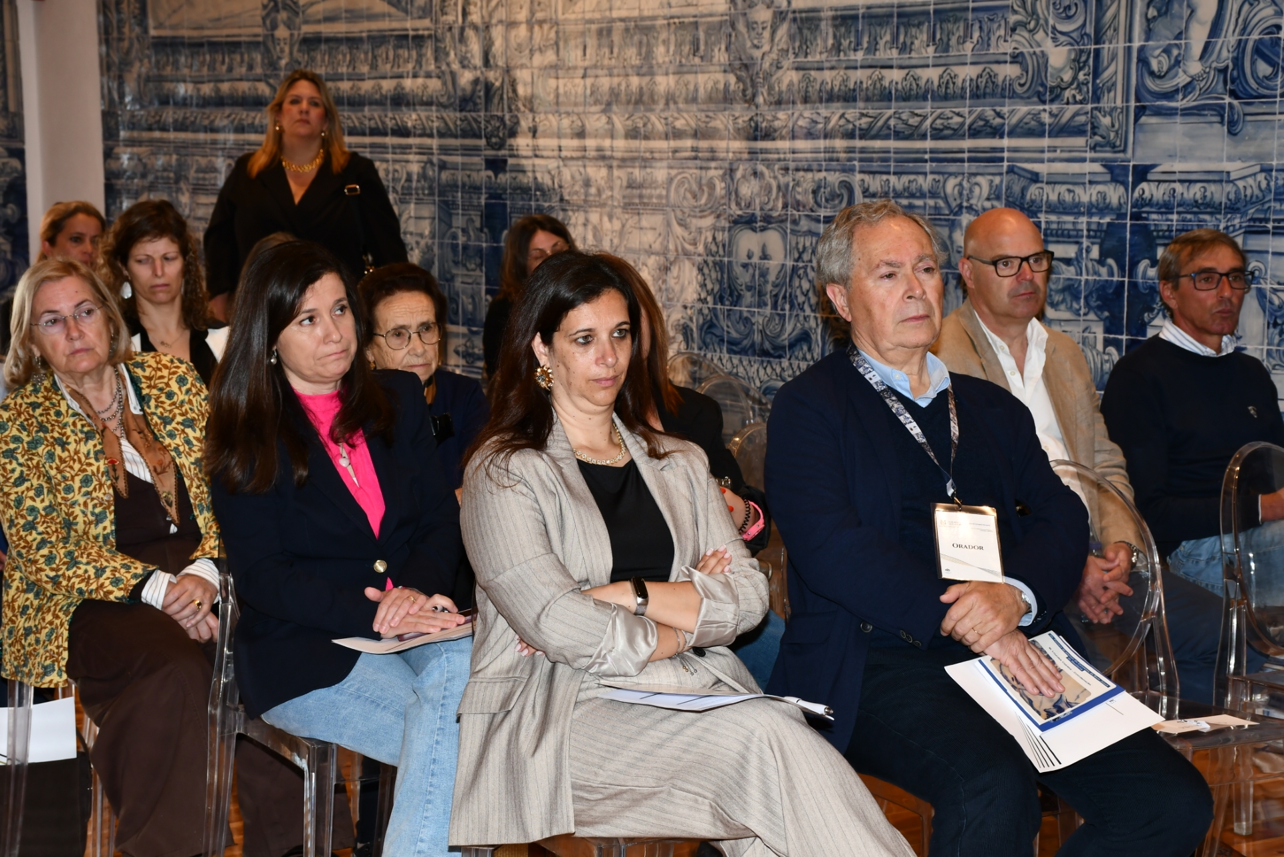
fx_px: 2675
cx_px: 642
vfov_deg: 18.2
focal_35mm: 75
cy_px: 428
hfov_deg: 27.0
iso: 400
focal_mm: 50
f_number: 6.3
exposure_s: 1/60
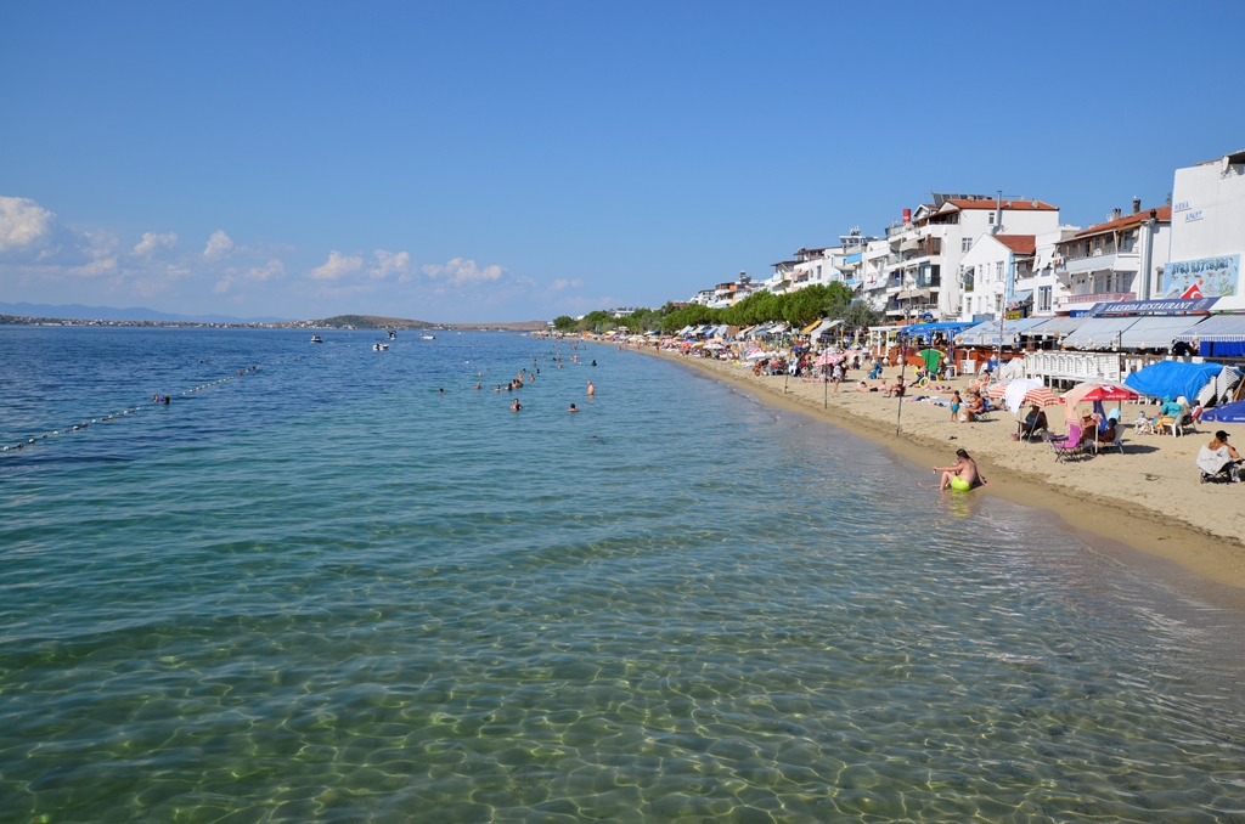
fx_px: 1035
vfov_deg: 43.4
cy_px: 412
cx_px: 622
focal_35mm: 30
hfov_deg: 62.0
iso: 100
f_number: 9.5
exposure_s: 1/350
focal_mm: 20
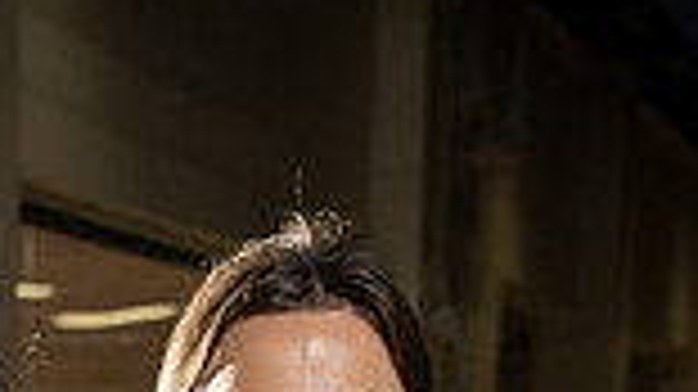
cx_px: 59
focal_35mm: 158
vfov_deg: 7.1
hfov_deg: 13.5
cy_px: 991
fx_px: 2923
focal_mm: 52
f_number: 6.3
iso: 400
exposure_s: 1/250
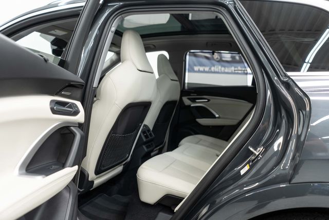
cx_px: 164
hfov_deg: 65.5
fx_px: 256
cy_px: 110
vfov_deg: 46.4
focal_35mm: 28
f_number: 3.2
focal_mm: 28
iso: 640
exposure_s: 1/50
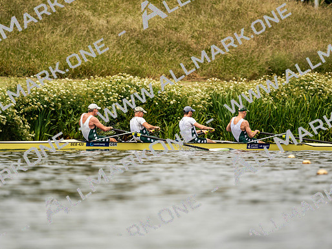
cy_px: 124
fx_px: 6072
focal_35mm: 633
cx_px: 177
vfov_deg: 2.4
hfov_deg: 3.1
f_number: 6.3
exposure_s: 1/2000
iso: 200
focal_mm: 582
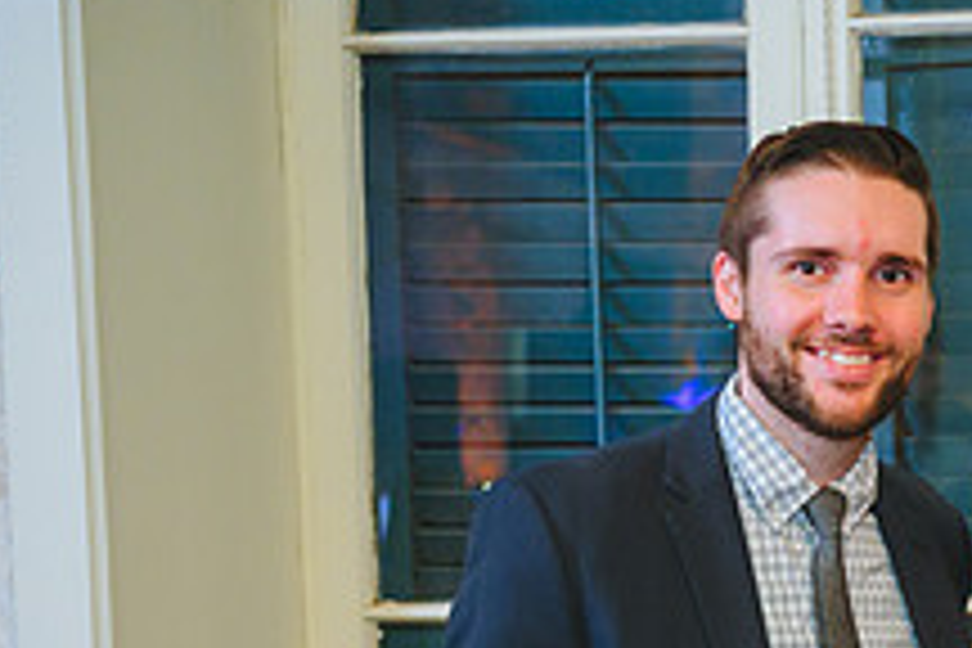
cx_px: 1179
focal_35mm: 118
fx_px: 3186
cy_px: 837
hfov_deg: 16.6
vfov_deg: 11.3
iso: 2000
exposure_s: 1/80
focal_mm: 44
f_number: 2.8
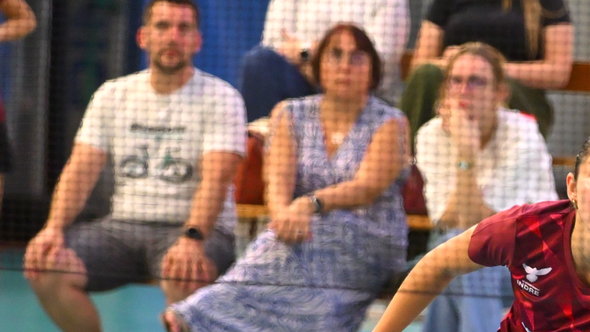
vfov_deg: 3.0
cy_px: 375
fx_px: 6383
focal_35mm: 408
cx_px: 583
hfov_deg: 5.3
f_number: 2.8
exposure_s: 1/1250
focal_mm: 130
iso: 5600
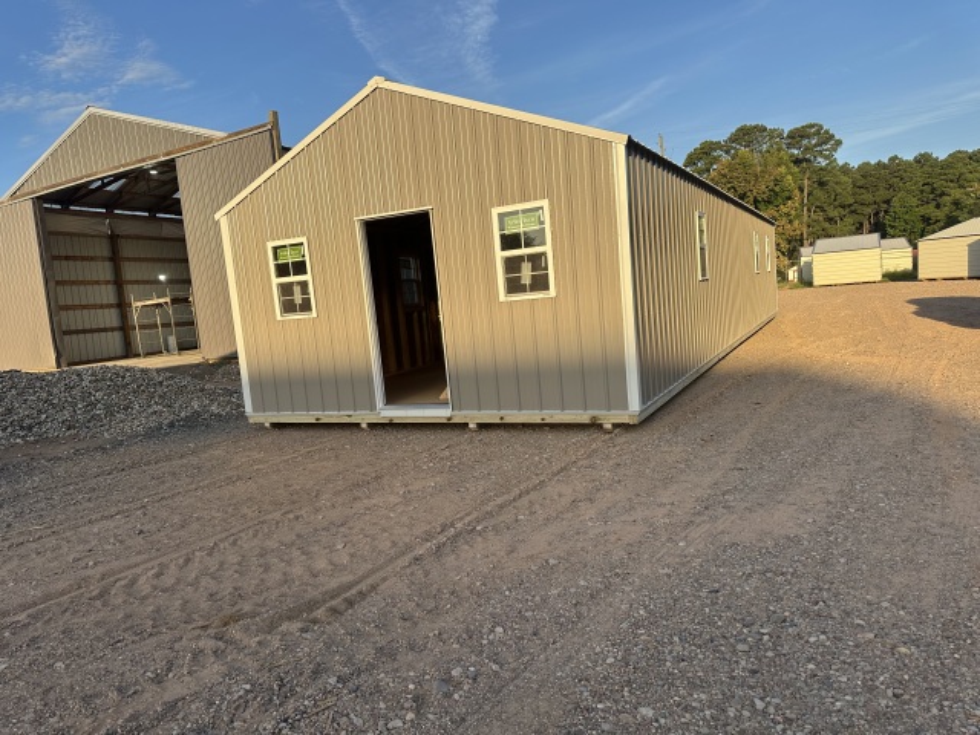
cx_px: 490
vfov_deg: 56.8
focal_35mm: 24
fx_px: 679
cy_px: 368
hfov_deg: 71.6
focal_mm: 6.86
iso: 80
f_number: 1.78
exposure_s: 1/1916
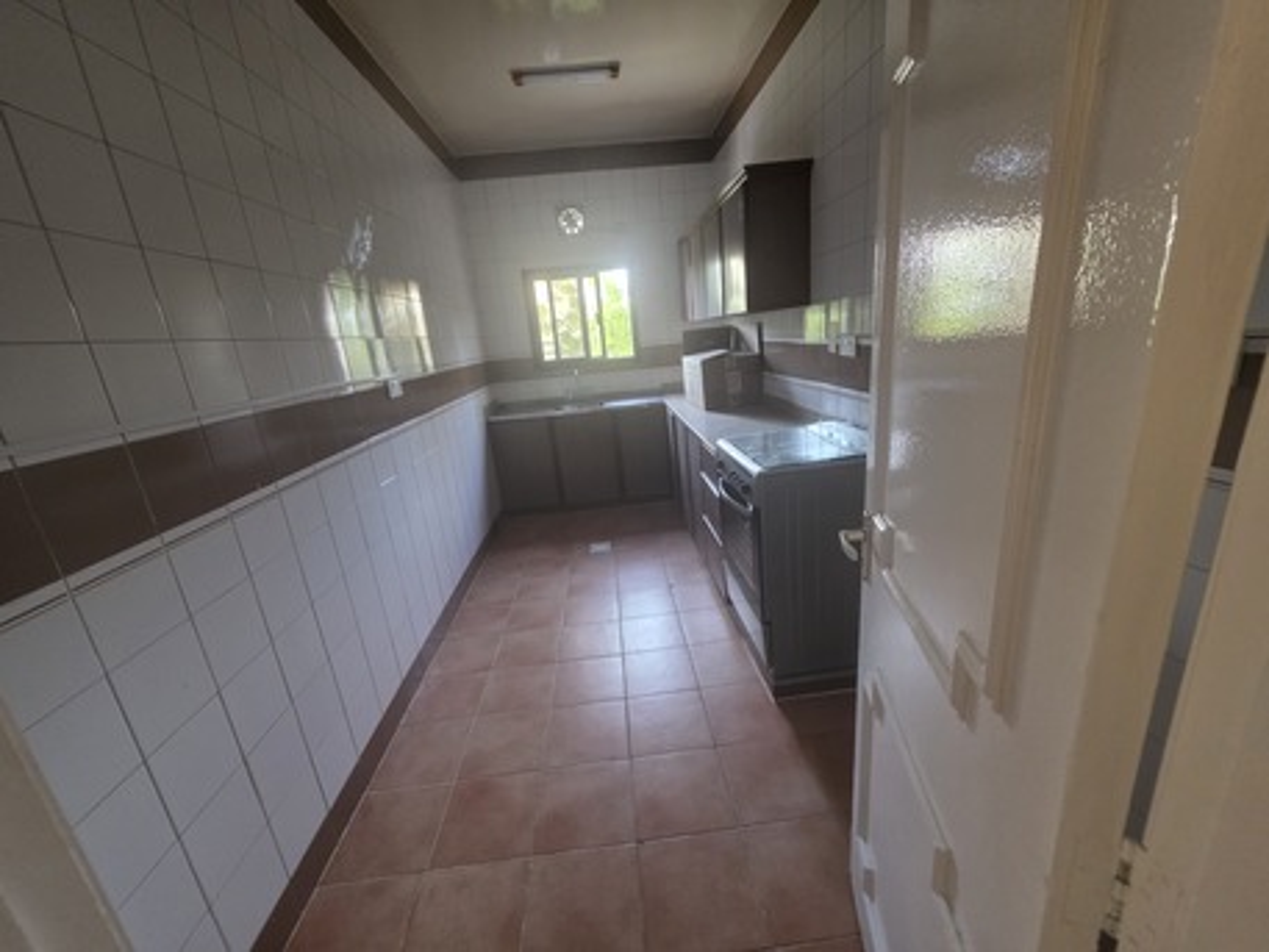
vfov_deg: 89.9
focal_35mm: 13
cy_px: 476
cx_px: 634
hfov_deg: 106.2
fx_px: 477
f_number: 1.9
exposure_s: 1/50
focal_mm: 2.2
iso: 640
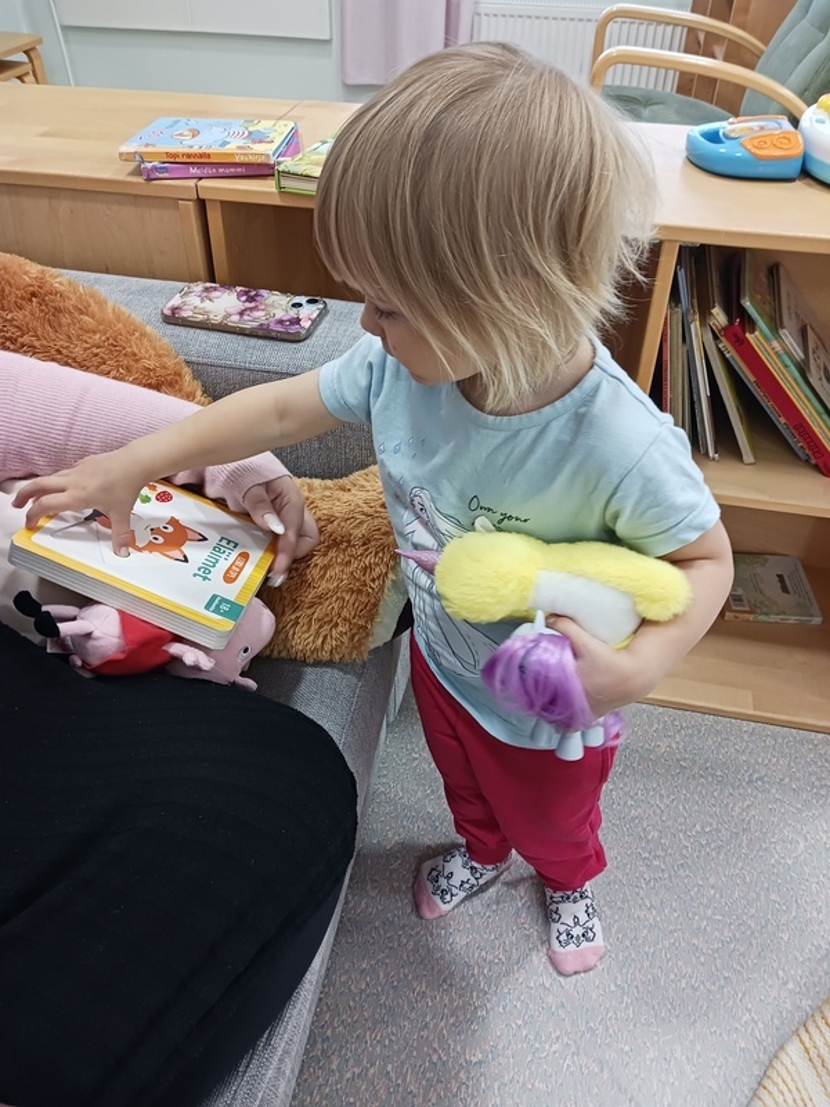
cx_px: 415
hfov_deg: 51.4
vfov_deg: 65.3
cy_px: 554
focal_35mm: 27
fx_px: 863
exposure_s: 1/25
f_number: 1.8
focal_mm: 4
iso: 400
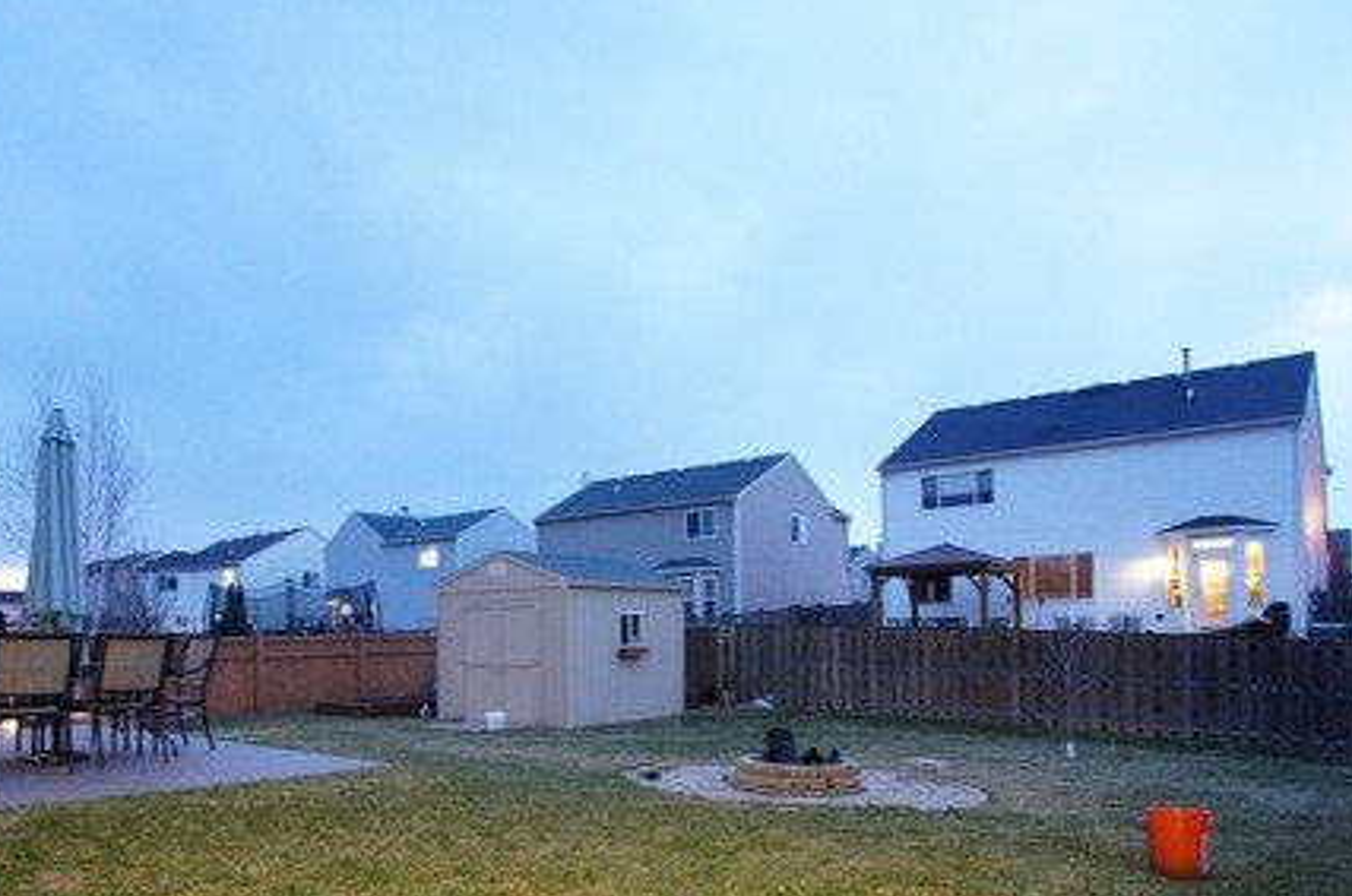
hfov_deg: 71.6
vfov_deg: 50.5
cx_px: 560
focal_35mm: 25
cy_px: 609
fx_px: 928
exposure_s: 1/2.5
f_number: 4.5
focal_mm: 11
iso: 1600
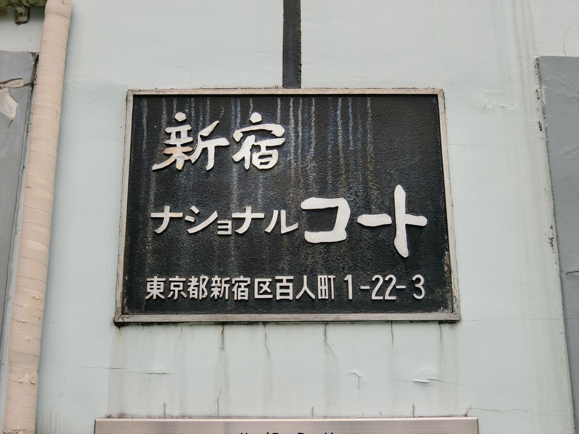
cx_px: 290
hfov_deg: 49.0
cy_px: 217
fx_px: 636
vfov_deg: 37.7
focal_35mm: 38
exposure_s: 1/125
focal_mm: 8.1
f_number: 3.7
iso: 80
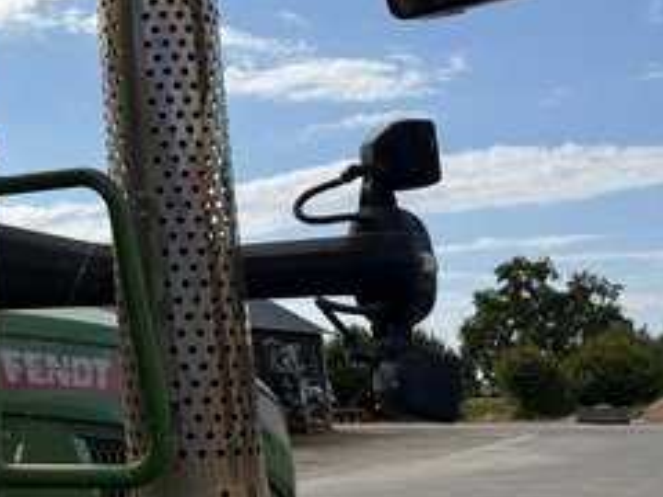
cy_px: 112
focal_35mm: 50
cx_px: -8
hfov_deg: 34.5
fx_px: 958
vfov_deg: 28.6
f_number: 1.78
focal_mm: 6.76
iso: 100
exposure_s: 1/10309
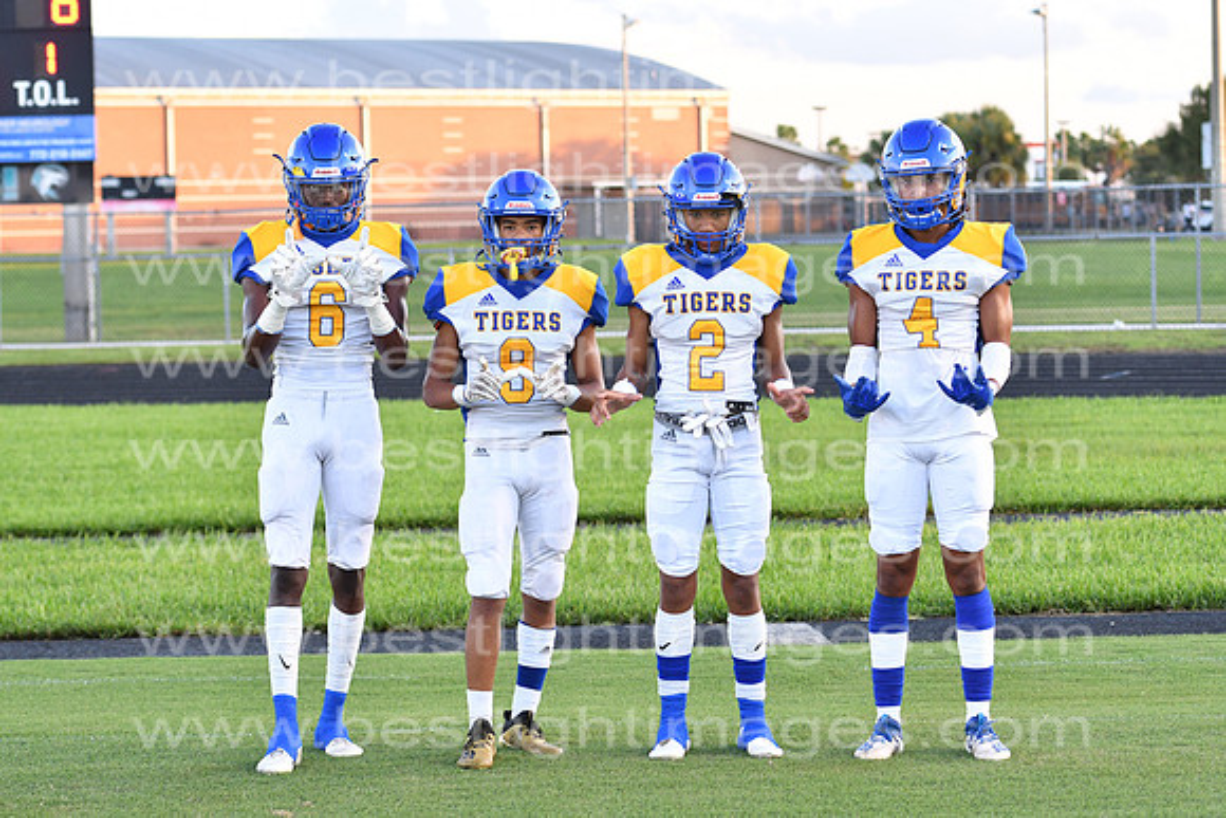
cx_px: 613
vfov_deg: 13.0
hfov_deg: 19.5
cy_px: 409
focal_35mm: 105
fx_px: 3577
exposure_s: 1/320
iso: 640
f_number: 4
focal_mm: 70
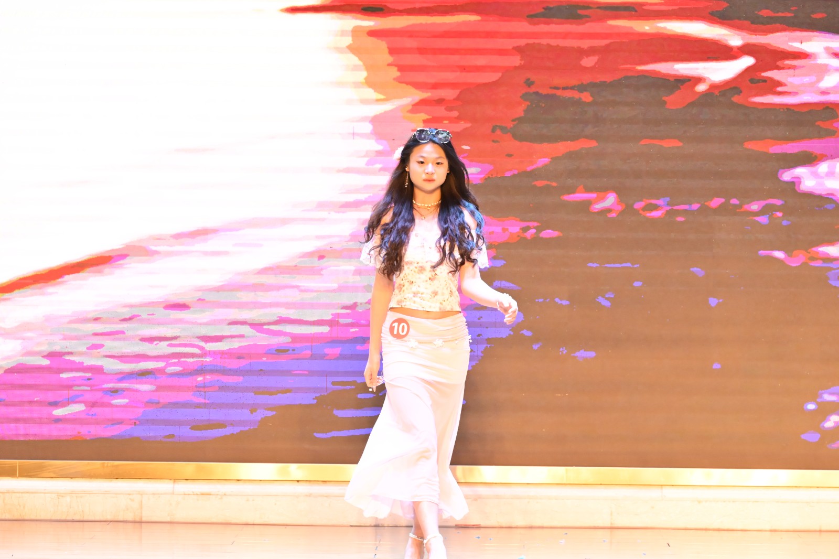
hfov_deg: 11.7
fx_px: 4077
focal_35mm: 175
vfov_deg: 7.8
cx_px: 420
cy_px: 280
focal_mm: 175
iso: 6400
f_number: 8
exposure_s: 1/250
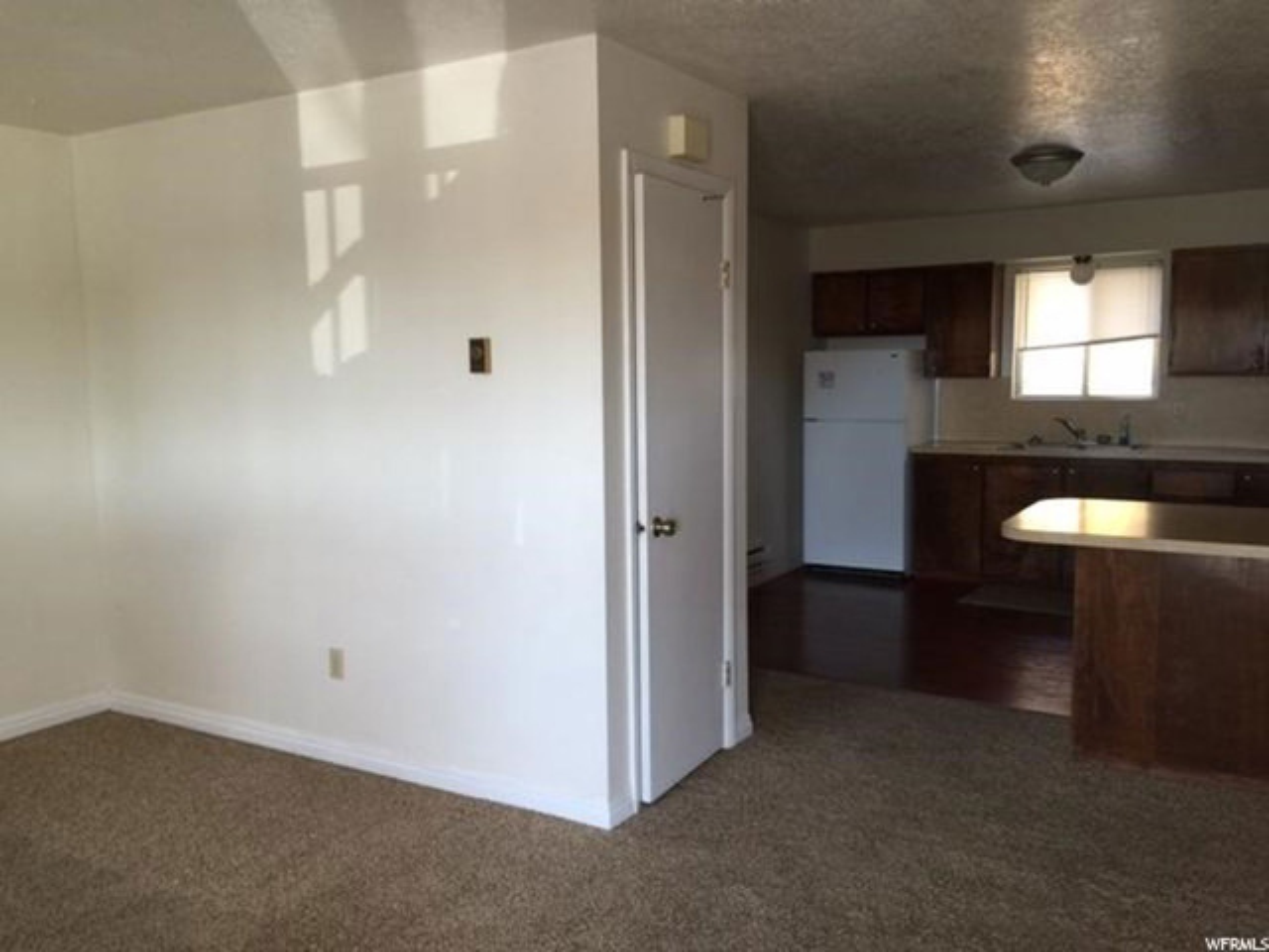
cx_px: 634
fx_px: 1063
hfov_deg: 61.7
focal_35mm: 29
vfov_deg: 48.2
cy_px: 476
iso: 40
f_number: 2.2
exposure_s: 1/30
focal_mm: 4.15
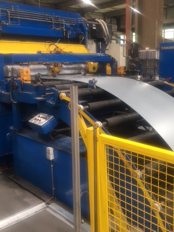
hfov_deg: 37.6
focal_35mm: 38
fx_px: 255
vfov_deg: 48.9
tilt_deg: -7.5
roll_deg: -0.4
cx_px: 100
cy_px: 105
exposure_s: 1/17
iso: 32
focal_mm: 4.15
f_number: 2.2
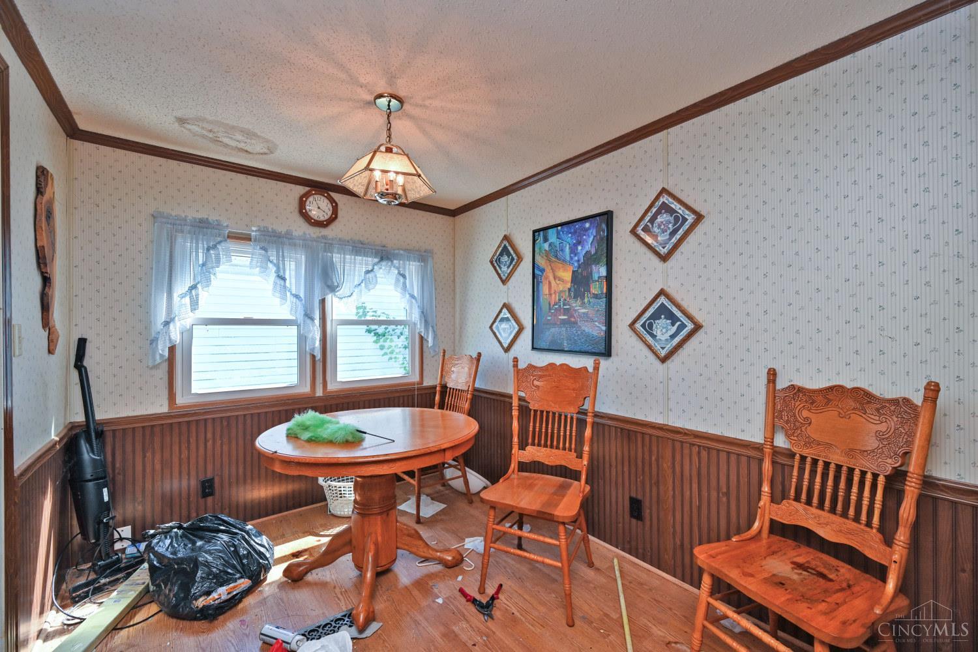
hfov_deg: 104.3
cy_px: 326
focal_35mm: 14
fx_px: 380
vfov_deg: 81.2
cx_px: 489
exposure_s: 1/100
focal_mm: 14
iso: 200
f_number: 5
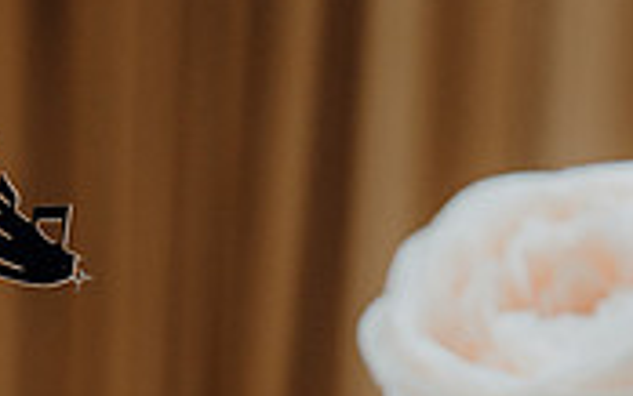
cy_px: 420
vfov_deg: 5.1
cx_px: -18
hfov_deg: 8.2
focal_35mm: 255
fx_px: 4402
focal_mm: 50
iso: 250
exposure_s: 1/200
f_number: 2.8
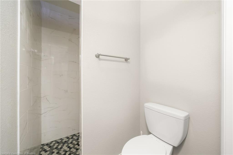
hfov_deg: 108.3
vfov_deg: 85.4
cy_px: 78
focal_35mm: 13
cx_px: 116
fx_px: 84
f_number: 11
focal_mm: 13
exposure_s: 1.6
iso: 400
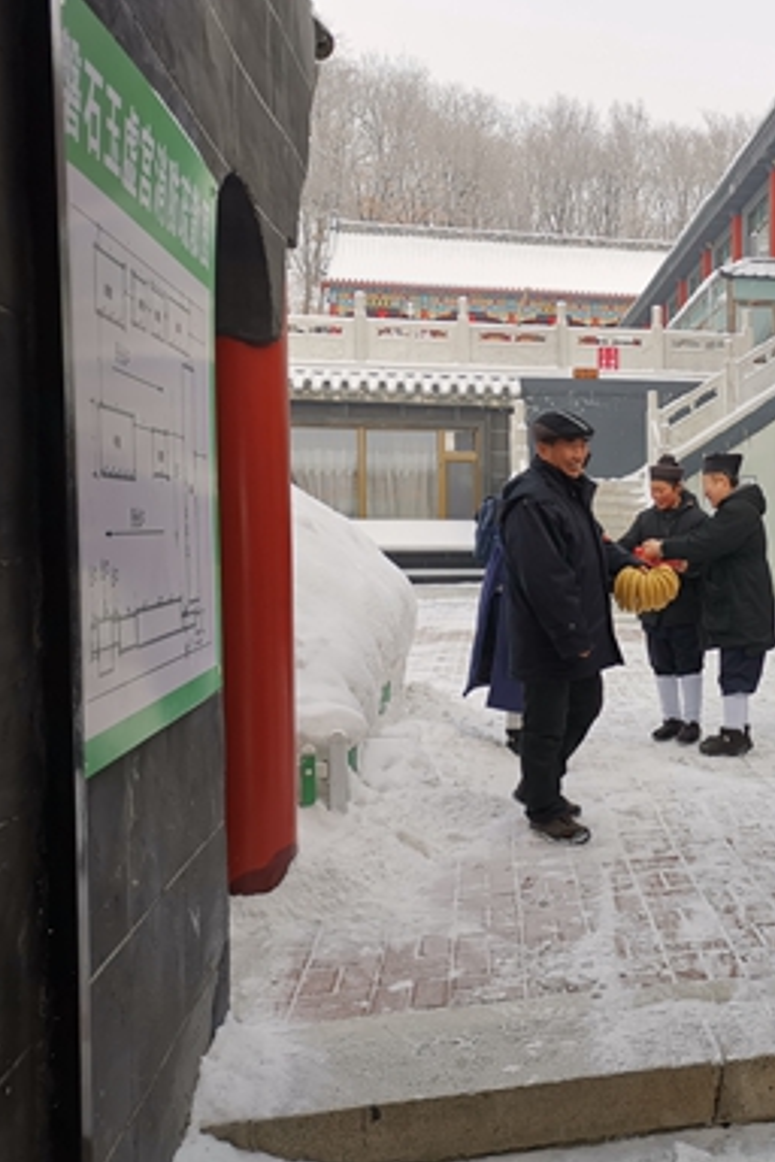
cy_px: 587
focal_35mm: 38
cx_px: 766
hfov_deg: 32.4
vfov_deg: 50.7
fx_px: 1227
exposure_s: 1/769
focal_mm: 5.58
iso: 50
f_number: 1.8
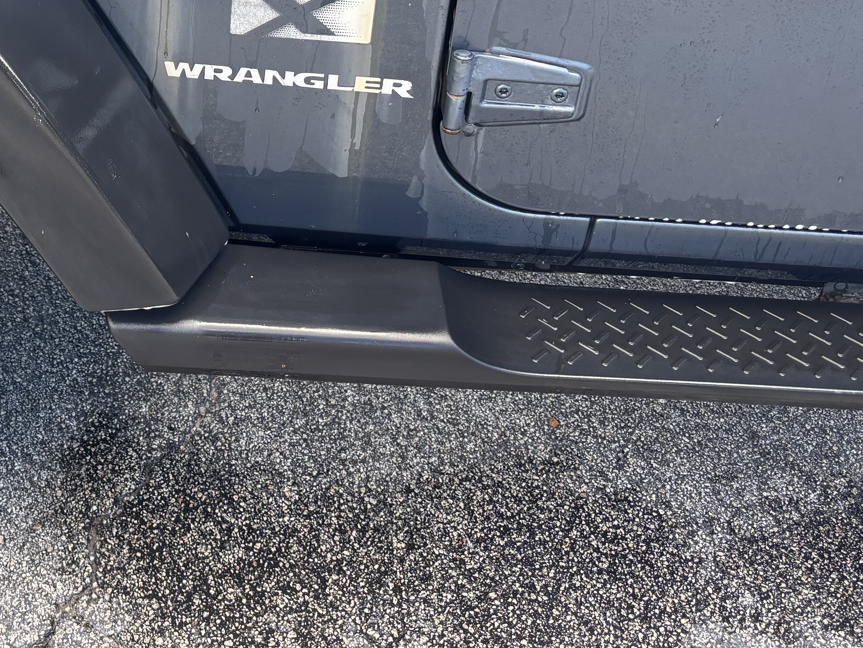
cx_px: 107
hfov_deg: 33.9
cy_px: 47
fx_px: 1346
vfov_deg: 26.0
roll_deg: -1.9
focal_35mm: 54
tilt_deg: -27.2
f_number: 1.6
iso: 32
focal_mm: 5.96
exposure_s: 1/131
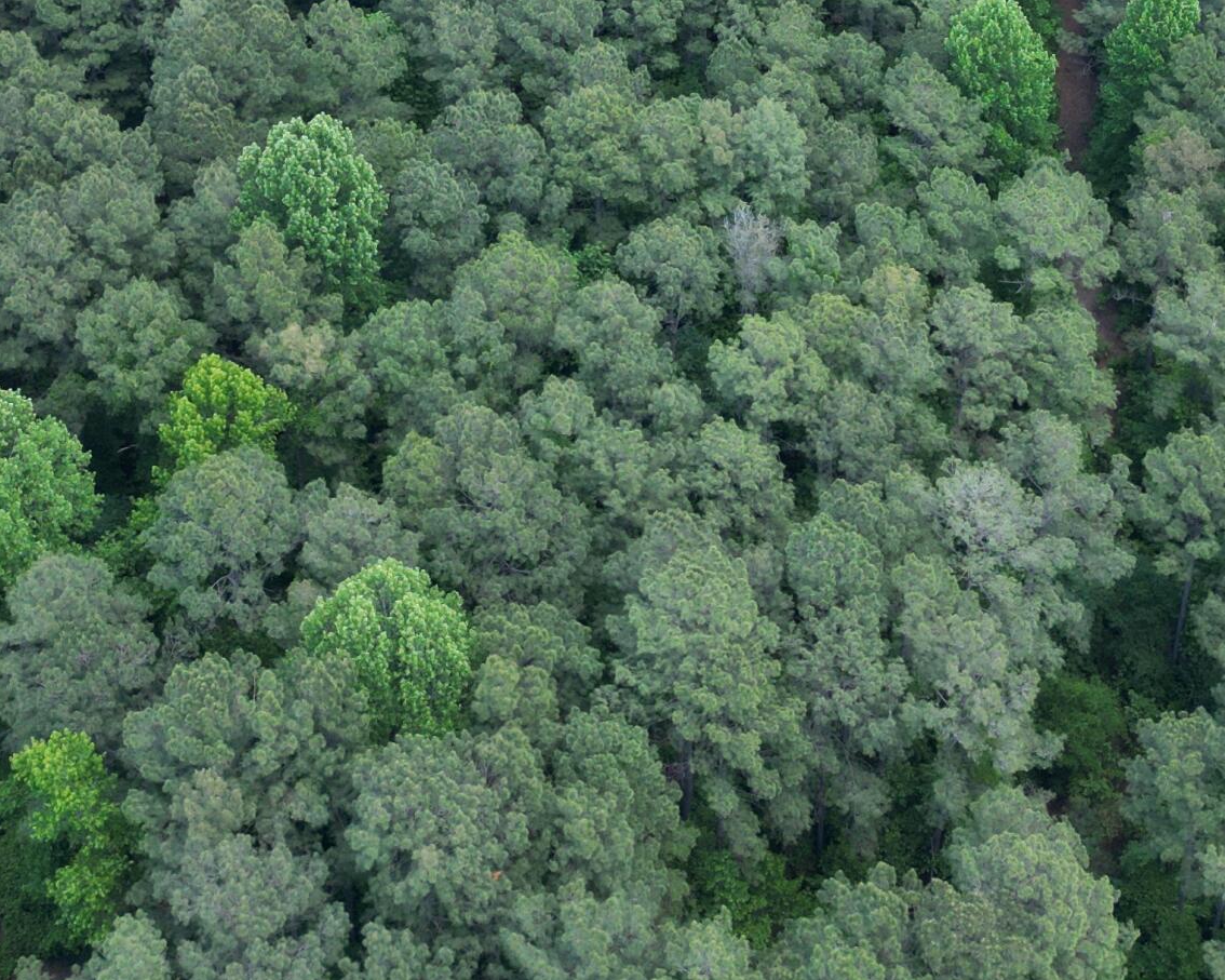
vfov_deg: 22.6
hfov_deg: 30.3
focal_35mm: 62
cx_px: 823
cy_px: -203
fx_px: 2248
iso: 120
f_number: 1.7
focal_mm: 6.72
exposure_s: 1/90
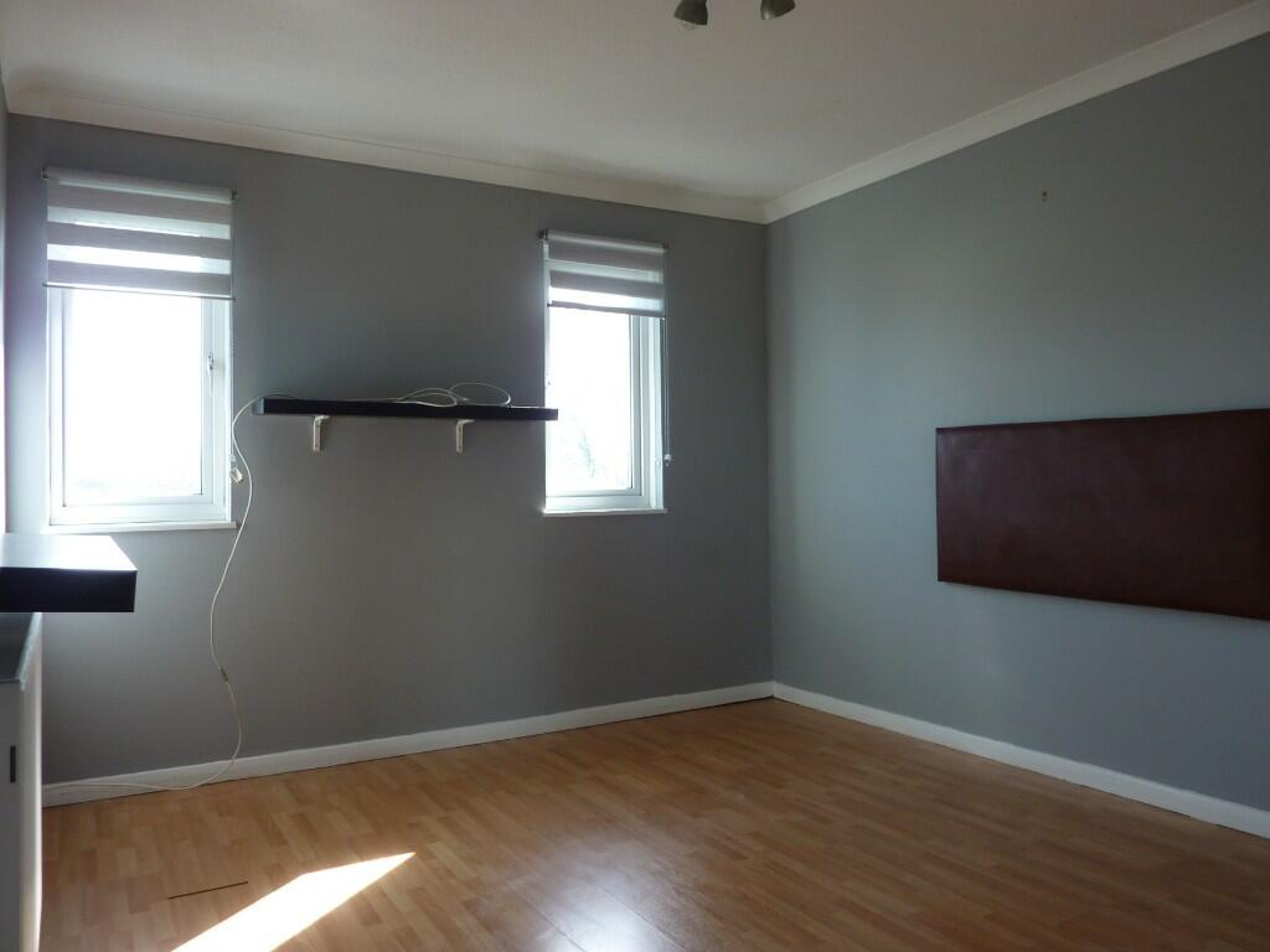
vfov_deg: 54.9
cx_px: 635
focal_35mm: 25
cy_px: 476
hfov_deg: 69.4
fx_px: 917
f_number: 3.3
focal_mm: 4.1
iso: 80
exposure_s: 1/50
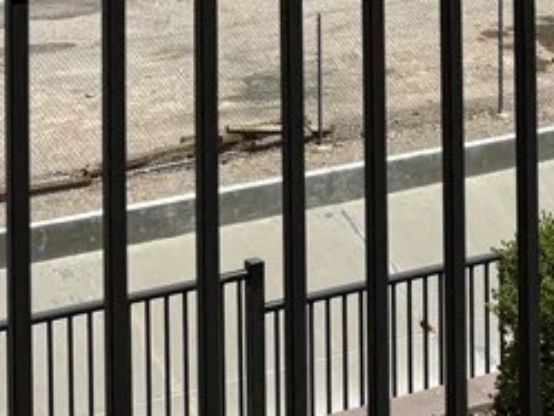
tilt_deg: -0.3
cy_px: -329
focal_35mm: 107
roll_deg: +0.2
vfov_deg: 12.6
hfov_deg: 18.4
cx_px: 314
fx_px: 1713
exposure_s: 1/6329
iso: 50
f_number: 1.6
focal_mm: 5.96
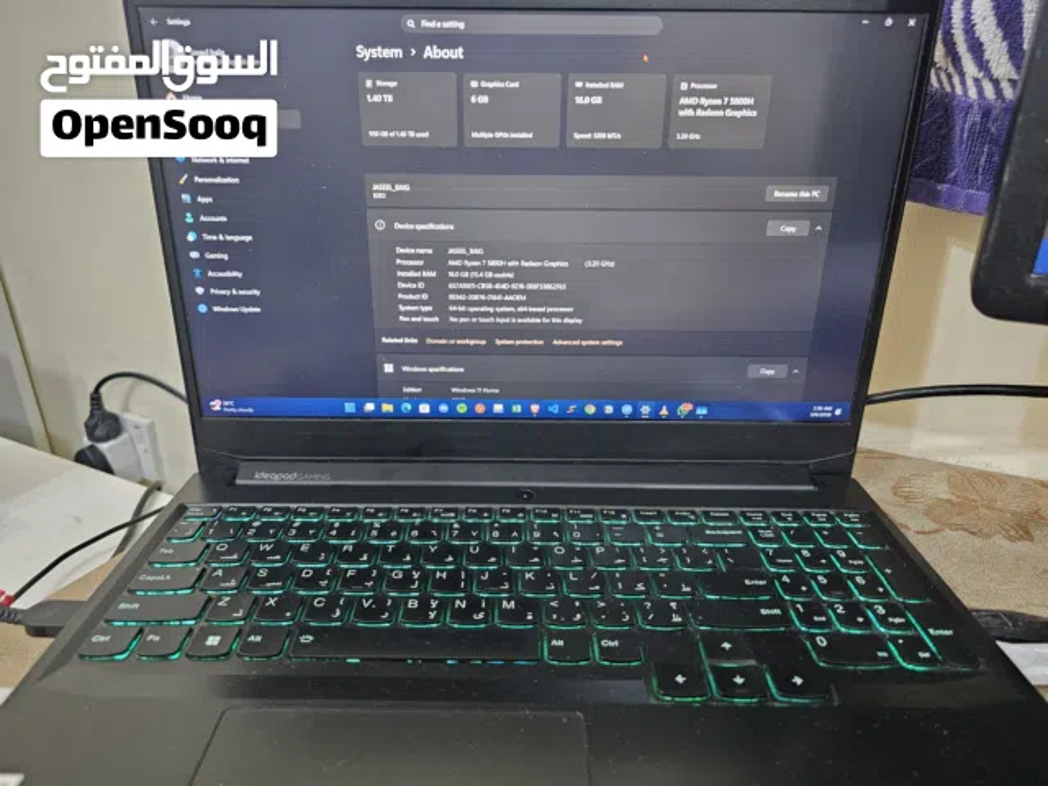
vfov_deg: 58.9
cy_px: 393
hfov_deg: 73.9
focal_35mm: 23
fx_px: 696
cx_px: 524
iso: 640
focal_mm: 6.3
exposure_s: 1/33.3
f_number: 1.7
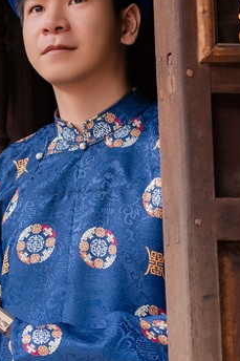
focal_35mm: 199
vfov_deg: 10.3
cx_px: 25
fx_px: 1992
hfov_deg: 6.9
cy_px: 230
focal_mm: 55
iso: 400
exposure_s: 1/250
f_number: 3.2
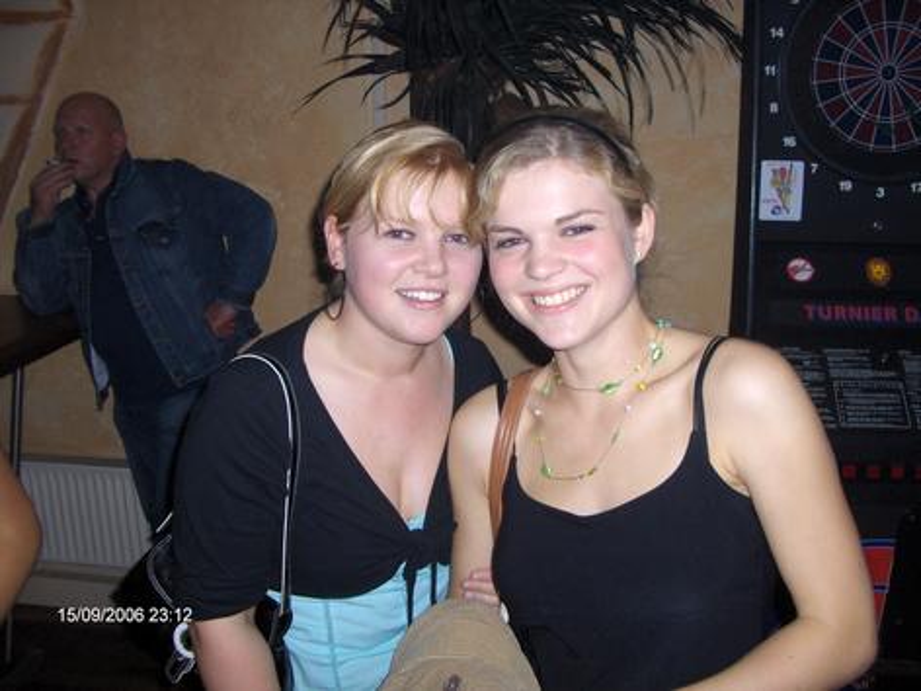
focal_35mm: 35
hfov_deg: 52.6
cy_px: 346
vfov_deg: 40.7
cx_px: 460
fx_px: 931
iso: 100
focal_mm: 5.8
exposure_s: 1/60
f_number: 2.6
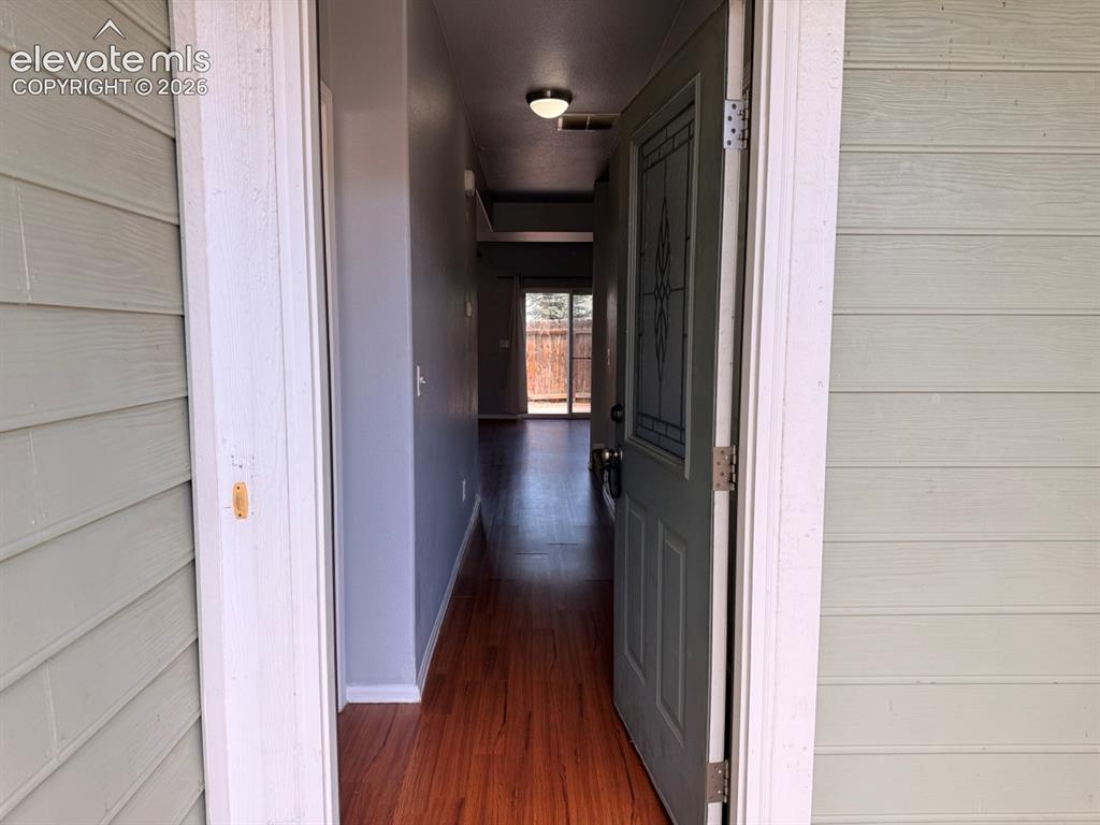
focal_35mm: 24
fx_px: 763
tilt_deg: -5.4
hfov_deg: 71.6
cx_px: 550
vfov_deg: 56.8
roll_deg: -0.8
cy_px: 412
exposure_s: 1/271
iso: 100
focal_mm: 6.76
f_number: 1.78
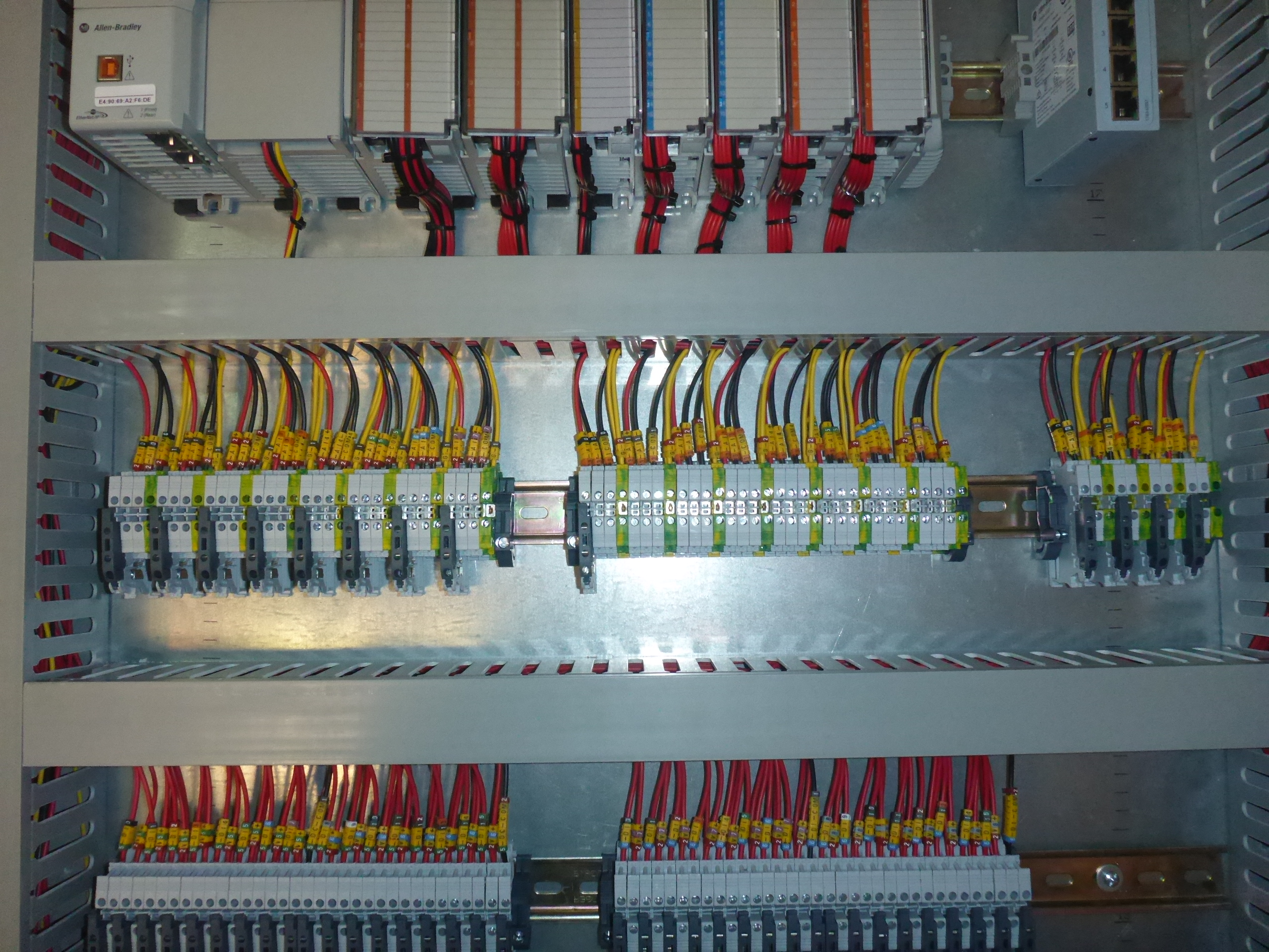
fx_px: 1026
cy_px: 476
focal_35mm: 28
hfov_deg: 63.4
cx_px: 634
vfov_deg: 49.7
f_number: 3.3
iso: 800
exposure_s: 1/60
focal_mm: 4.9
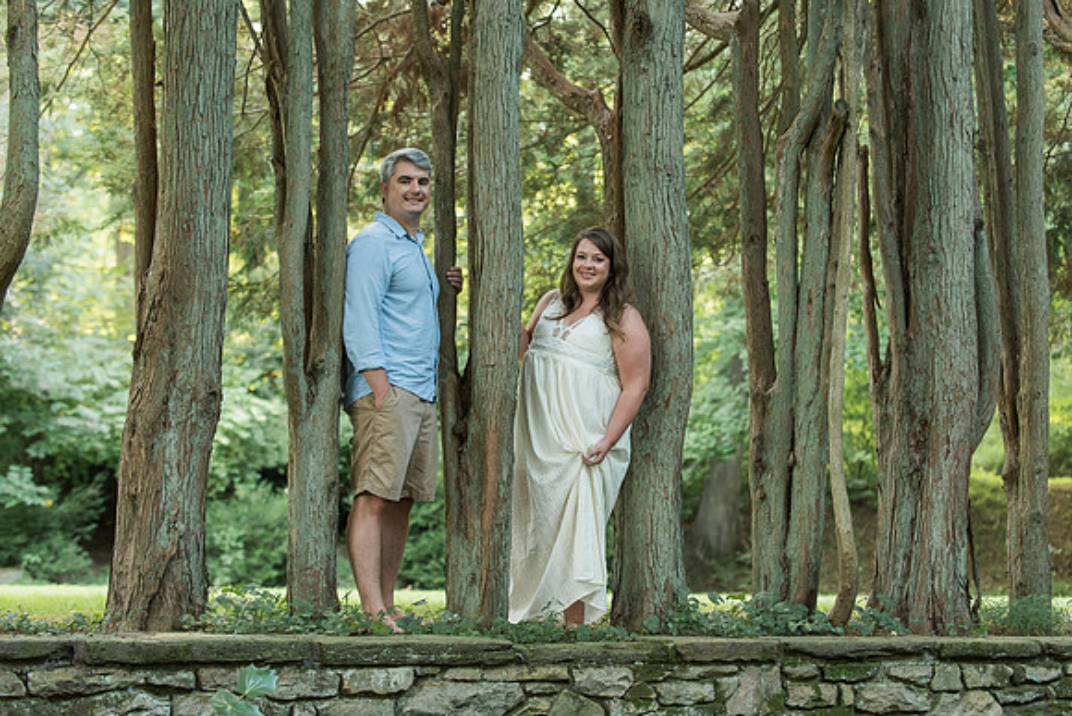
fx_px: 2289
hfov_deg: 26.4
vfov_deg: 17.8
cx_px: 566
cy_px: 360
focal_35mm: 77
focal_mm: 70
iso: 800
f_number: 3.5
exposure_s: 1/80
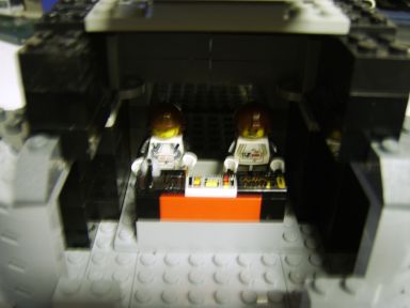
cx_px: 205
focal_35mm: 31
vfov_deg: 45.4
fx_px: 367
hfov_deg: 58.4
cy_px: 154
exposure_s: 1/2
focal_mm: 8.13
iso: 71
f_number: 2.7
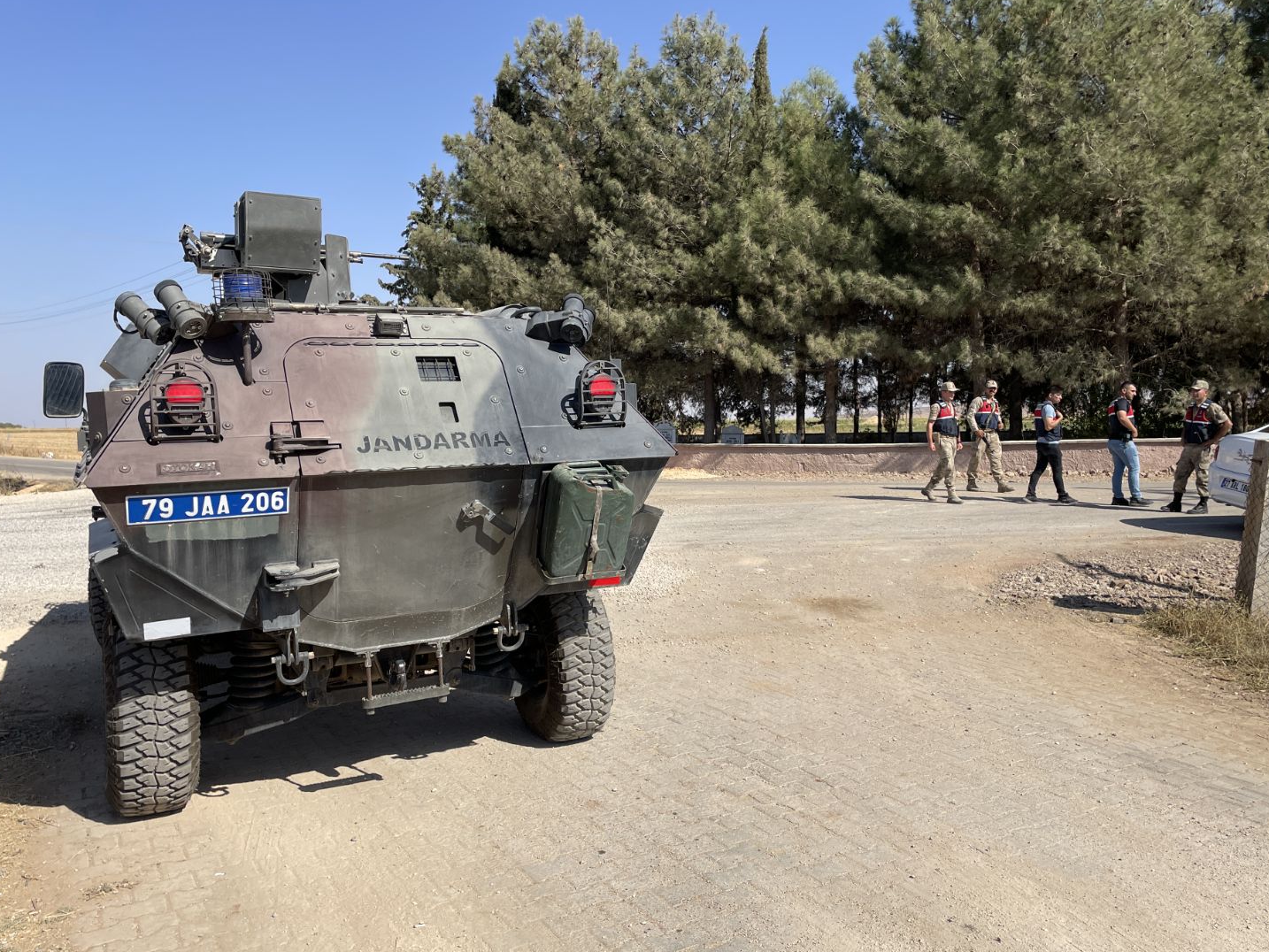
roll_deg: +1.0
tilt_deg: -2.5
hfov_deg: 61.6
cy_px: 492
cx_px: 658
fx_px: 1063
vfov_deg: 48.2
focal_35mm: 29
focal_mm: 4.2
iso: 32
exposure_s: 1/4000
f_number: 1.6
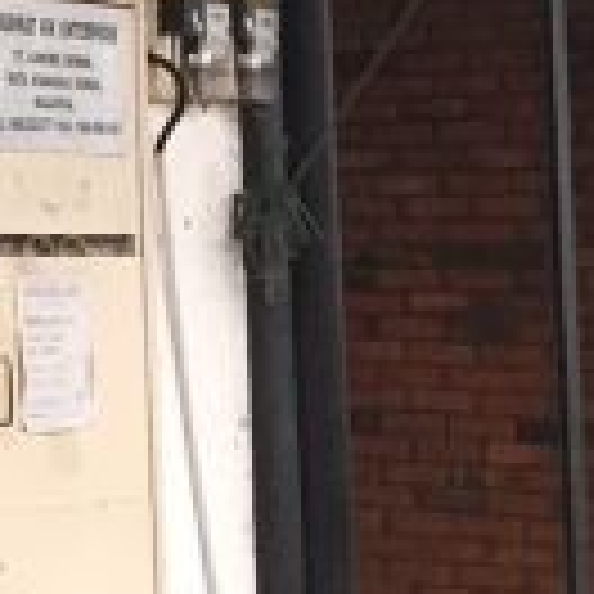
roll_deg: -0.2
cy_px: 0
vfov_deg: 11.2
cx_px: -864
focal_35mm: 155
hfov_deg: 9.8
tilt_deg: +3.4
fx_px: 3009
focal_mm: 4.15
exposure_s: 1/33
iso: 64
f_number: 2.2
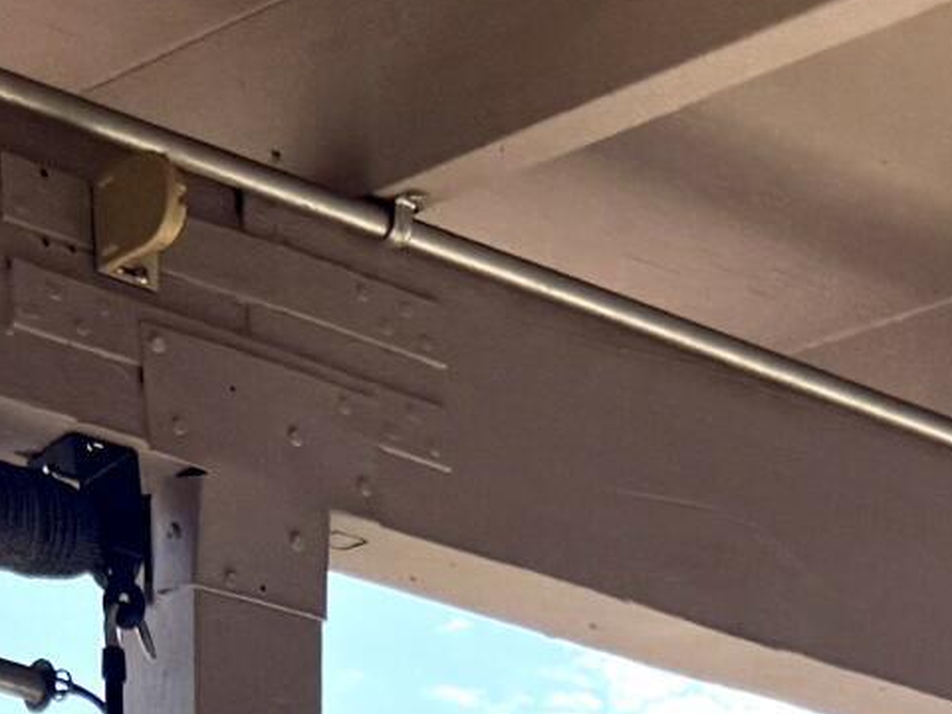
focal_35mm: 150
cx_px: 1307
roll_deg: -1.3
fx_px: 4125
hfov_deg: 12.7
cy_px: 2043
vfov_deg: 8.5
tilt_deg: -3.7
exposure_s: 1/3584
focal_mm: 6.76
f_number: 1.78
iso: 80
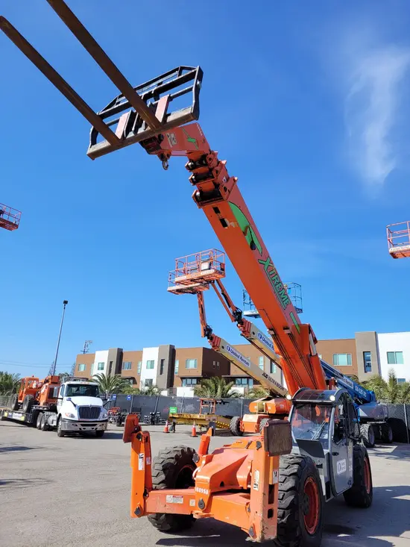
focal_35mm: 26
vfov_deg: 67.3
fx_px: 410
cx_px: 205
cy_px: 274
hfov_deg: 53.1
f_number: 1.8
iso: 40
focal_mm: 5.4
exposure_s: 1/2021
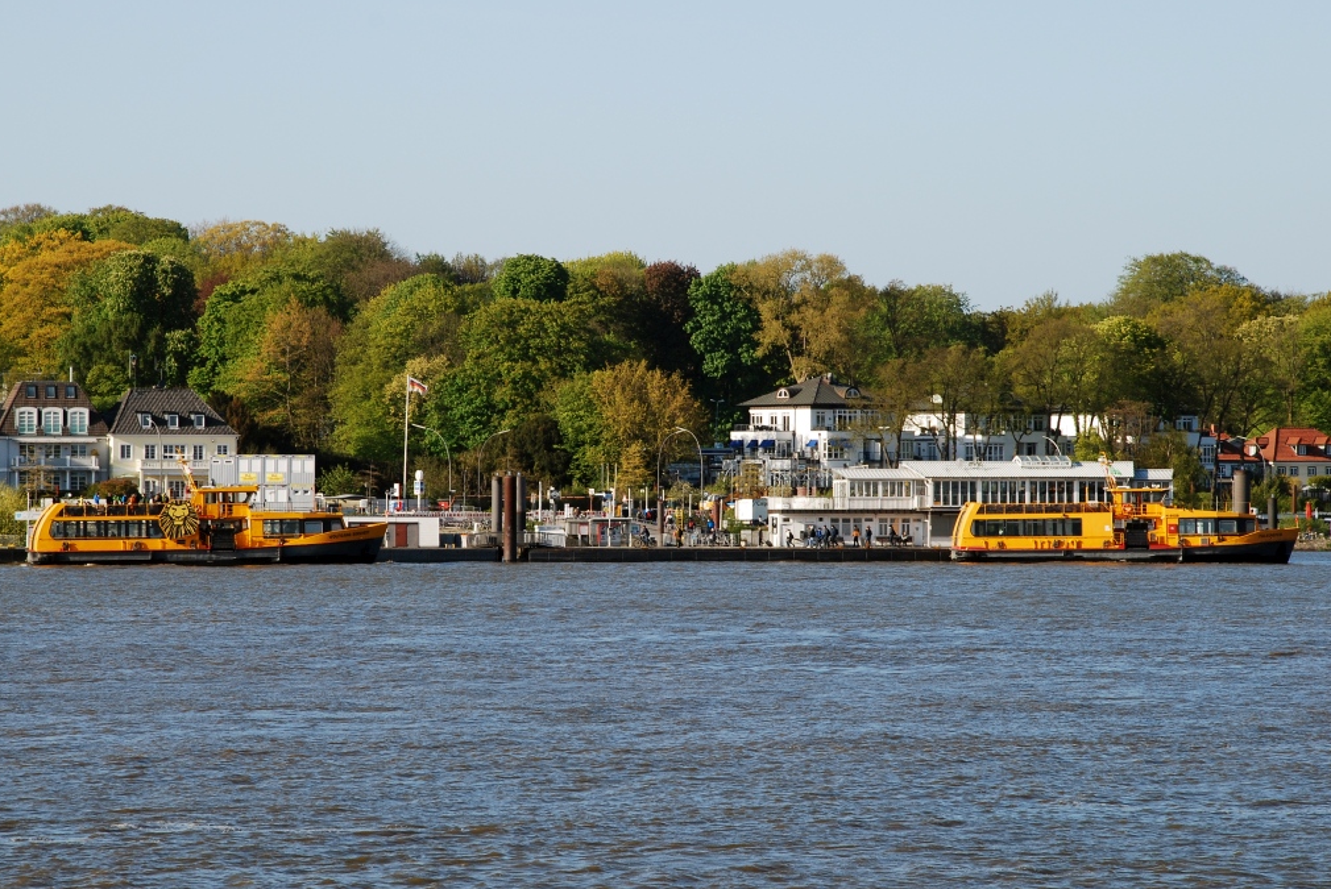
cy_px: 439
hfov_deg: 14.2
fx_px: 5346
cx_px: 658
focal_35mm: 145
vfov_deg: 9.5
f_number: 10
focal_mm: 95
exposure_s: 1/200
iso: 200
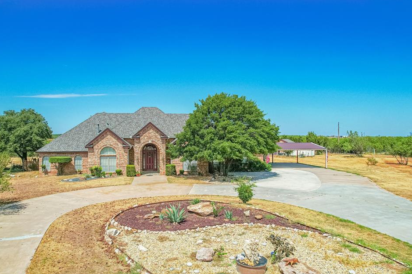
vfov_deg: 53.1
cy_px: 133
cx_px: 192
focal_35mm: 24
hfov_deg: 73.7
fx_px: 275
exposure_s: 1/2500
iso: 100
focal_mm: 8.38
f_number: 2.8
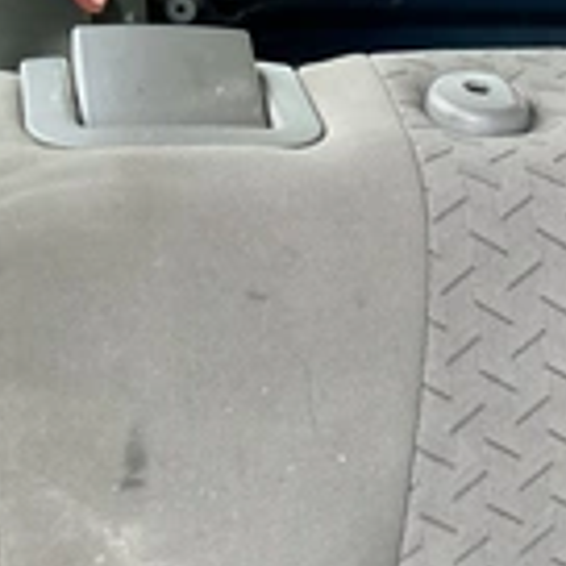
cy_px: 370
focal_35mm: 73
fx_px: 1350
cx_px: 666
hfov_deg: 22.0
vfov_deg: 23.6
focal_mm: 3
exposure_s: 1/109
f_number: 1.8
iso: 64
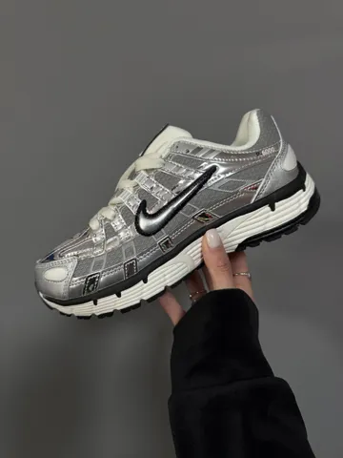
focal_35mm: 24
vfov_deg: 71.6
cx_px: 172
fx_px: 317
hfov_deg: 56.8
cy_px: 229
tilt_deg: -14.6
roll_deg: -0.4
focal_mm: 6.76
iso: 250
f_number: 1.78
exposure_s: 1/60
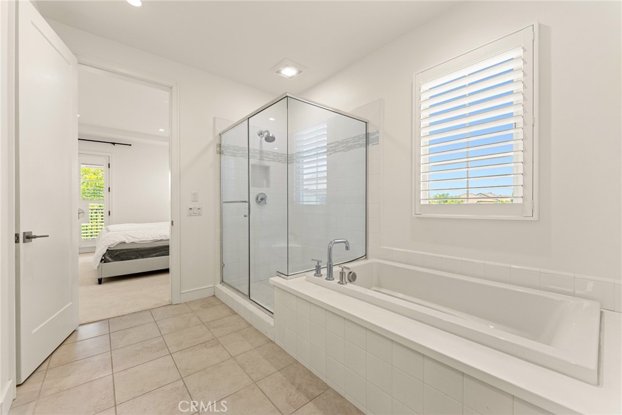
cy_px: 208
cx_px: 311
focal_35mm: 14
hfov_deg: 104.2
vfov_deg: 81.2
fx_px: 242
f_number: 6.3
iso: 320
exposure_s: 1/15
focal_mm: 14
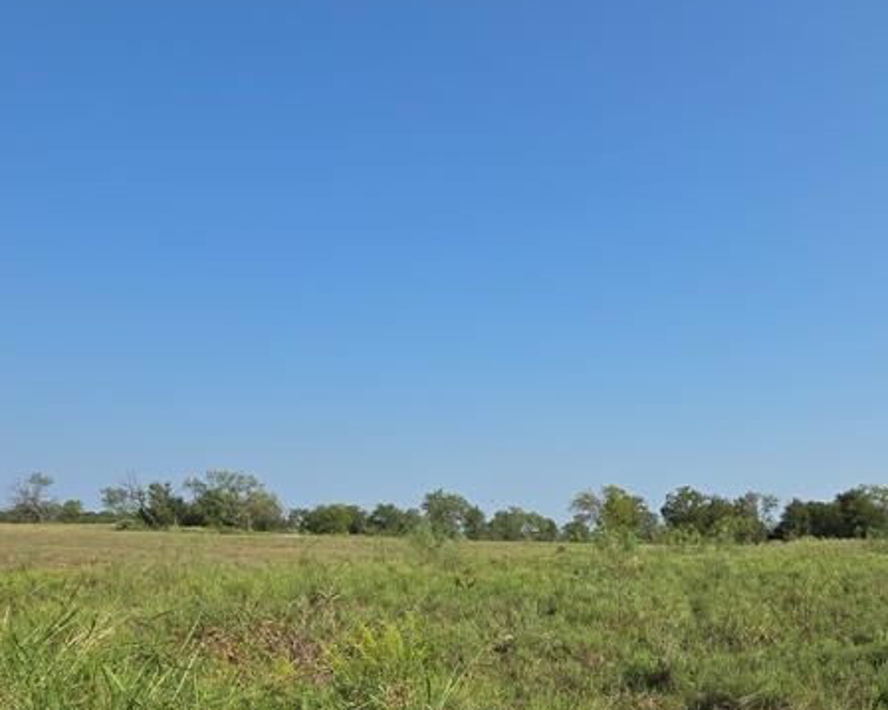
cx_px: 587
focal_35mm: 29
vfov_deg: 47.7
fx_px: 762
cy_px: 547
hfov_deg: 59.2
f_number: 2.2
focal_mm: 2.2
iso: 50
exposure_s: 1/2701
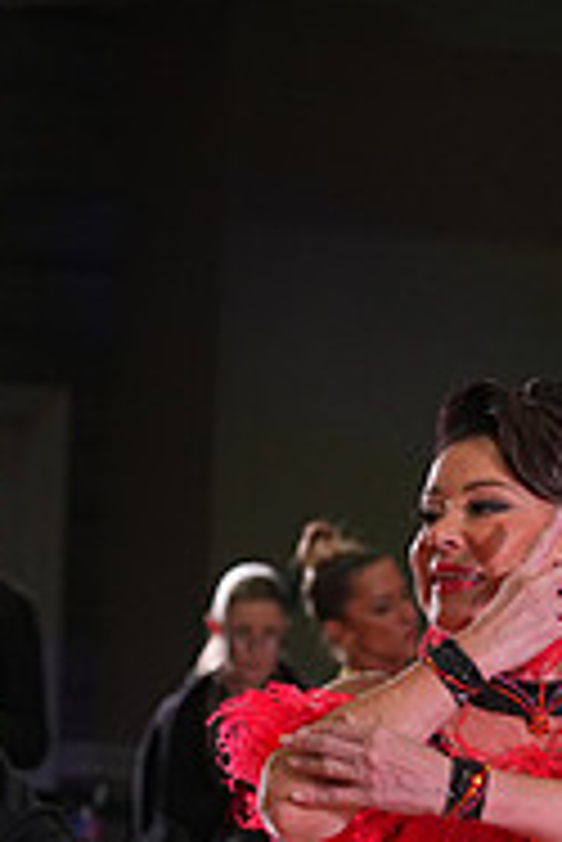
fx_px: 7549
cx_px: 263
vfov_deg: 6.3
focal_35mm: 323
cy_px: 1243
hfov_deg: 4.3
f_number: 4.5
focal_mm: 104
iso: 1600
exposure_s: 1/200
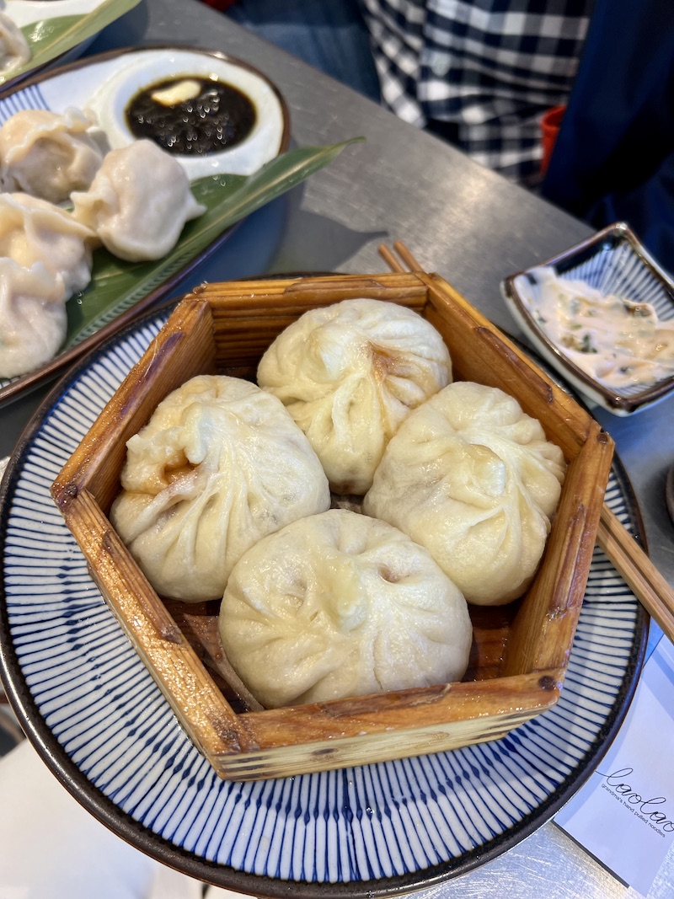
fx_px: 675
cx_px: 337
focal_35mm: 26
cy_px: 450
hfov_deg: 53.1
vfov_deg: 67.3
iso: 80
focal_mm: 5.7
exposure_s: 1/50
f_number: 1.5
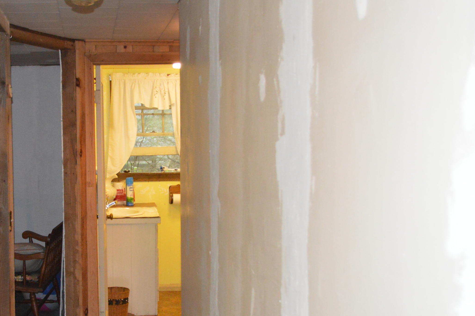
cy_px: 219
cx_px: 139
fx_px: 840
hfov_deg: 31.2
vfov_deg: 21.2
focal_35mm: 64
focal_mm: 29
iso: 2800
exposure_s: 1/60
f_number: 4.5
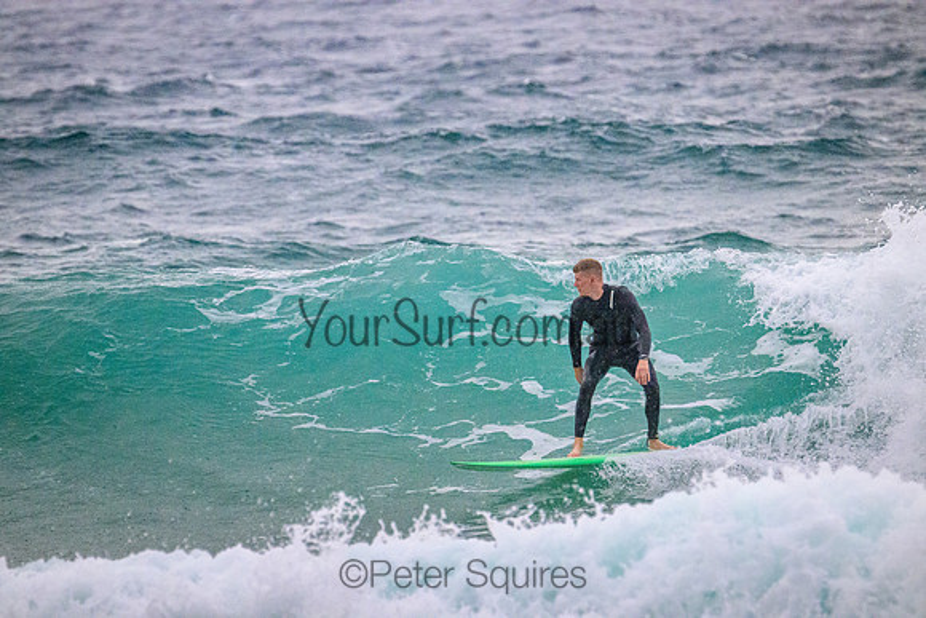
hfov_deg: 3.4
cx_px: 463
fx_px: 15436
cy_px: 309
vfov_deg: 2.3
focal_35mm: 600
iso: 9000
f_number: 11
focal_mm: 600
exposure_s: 1/2000
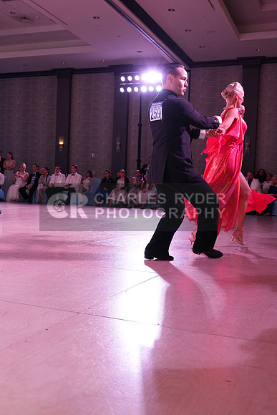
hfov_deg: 34.2
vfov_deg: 49.5
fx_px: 450
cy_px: 208
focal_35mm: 39
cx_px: 138
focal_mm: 39
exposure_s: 1/250
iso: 2500
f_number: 5
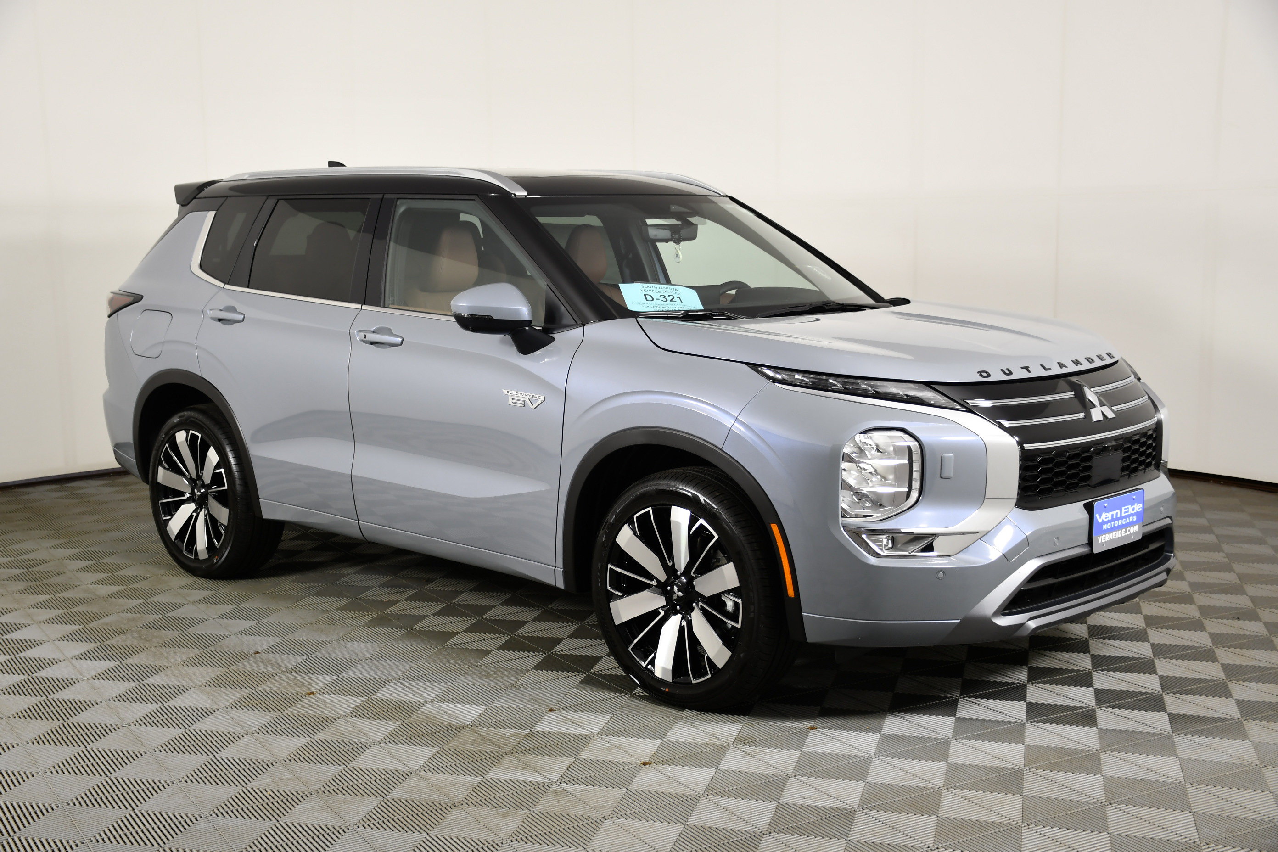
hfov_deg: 43.6
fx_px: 1597
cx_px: 639
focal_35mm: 45
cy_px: 426
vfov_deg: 29.9
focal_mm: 30
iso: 140
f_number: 4
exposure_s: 1/50
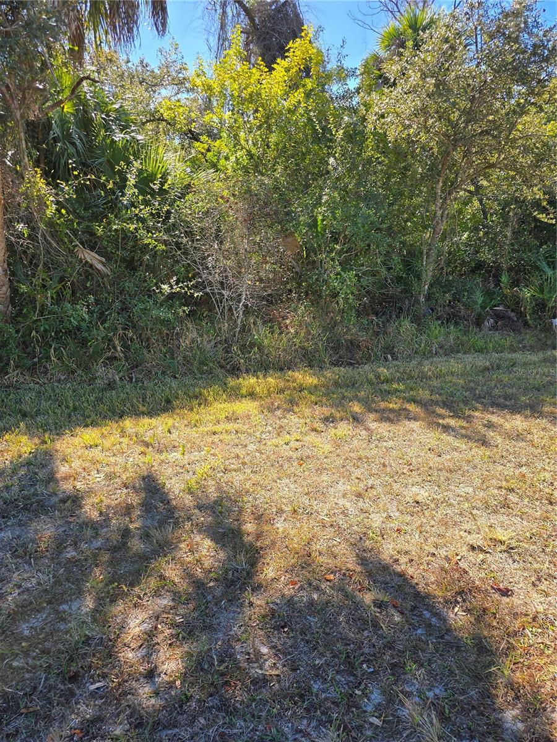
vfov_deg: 73.9
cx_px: 278
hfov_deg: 58.9
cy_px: 371
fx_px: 493
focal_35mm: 23
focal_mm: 6.3
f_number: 1.7
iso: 12
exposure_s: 1/277
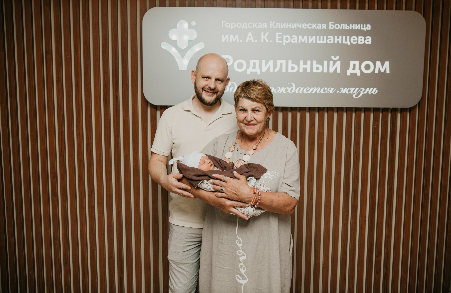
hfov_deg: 58.2
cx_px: 235
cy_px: 136
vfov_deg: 39.8
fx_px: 405
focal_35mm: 33
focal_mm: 31
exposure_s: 1/160
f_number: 4
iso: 160
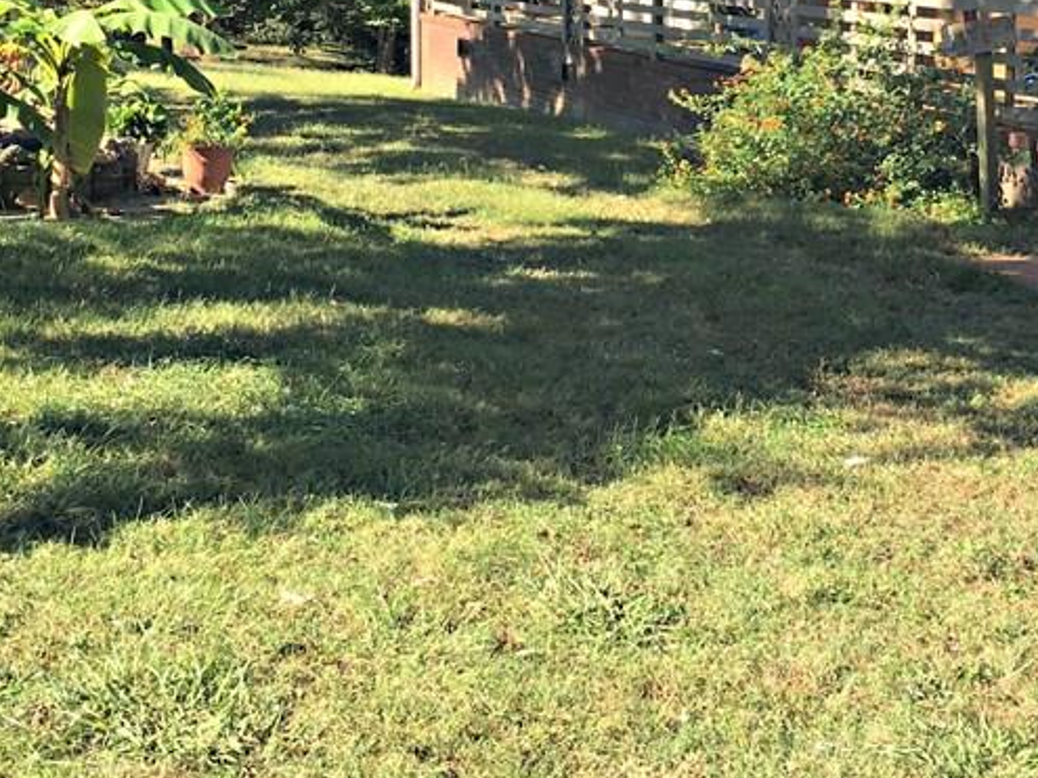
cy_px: 73
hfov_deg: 32.0
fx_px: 1799
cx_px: 656
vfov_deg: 23.7
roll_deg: +1.1
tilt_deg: -4.4
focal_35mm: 60
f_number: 2.2
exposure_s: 1/605
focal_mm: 4.15
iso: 25
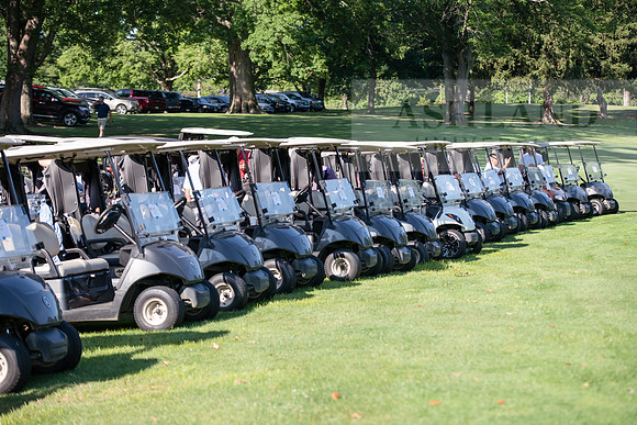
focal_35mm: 92
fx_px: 1628
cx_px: 318
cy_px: 212
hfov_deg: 22.1
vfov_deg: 14.9
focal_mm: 92
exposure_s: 1/400
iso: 100
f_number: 3.5
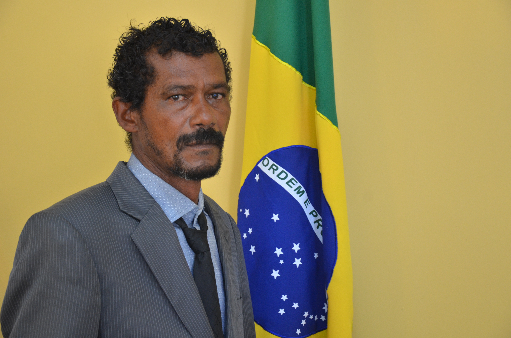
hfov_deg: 26.0
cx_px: 256
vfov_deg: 17.4
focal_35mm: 78
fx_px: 1105
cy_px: 169
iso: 900
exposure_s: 1/30
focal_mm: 52
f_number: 5
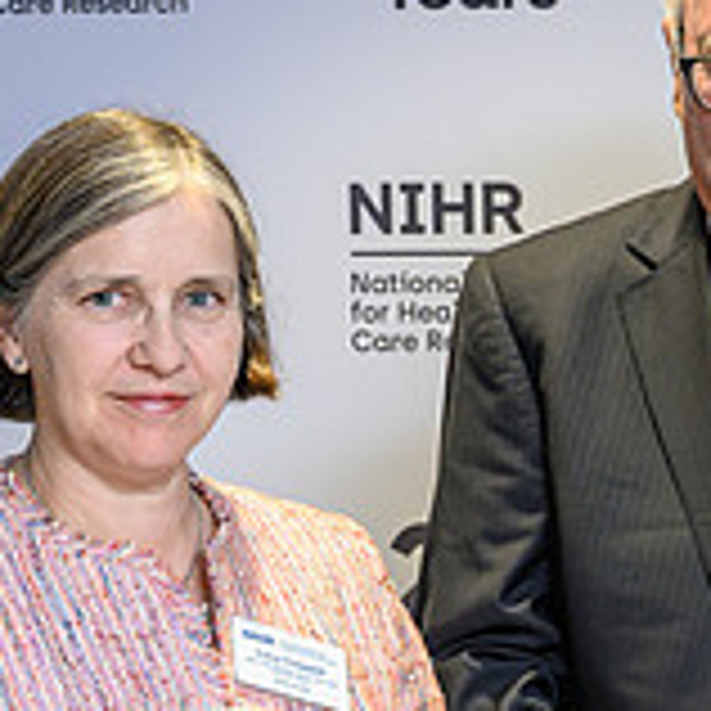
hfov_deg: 11.4
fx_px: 3486
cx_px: 916
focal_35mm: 150
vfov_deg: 11.6
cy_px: 525
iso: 1250
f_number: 4.5
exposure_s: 1/200
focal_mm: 39
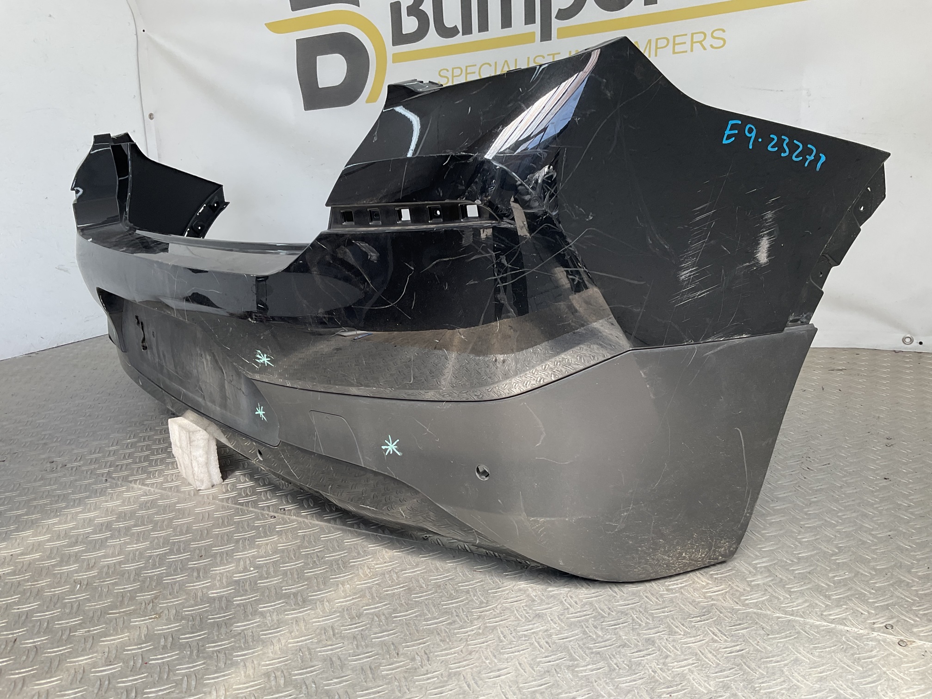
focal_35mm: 29
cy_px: 350
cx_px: 466
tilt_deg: -15.5
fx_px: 781
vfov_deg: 48.2
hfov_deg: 61.7
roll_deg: +3.2
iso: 16
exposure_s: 1/214
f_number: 1.8
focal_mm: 3
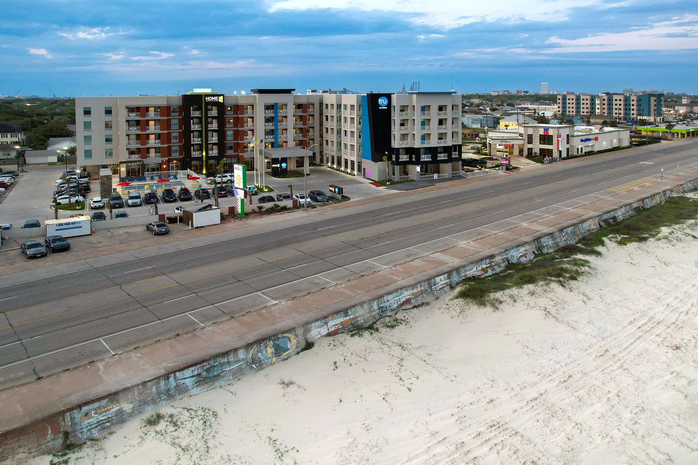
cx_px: 349
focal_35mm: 22
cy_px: 232
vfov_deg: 57.2
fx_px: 427
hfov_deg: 78.6
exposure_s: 1/25
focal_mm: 8.4
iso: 100
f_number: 2.8
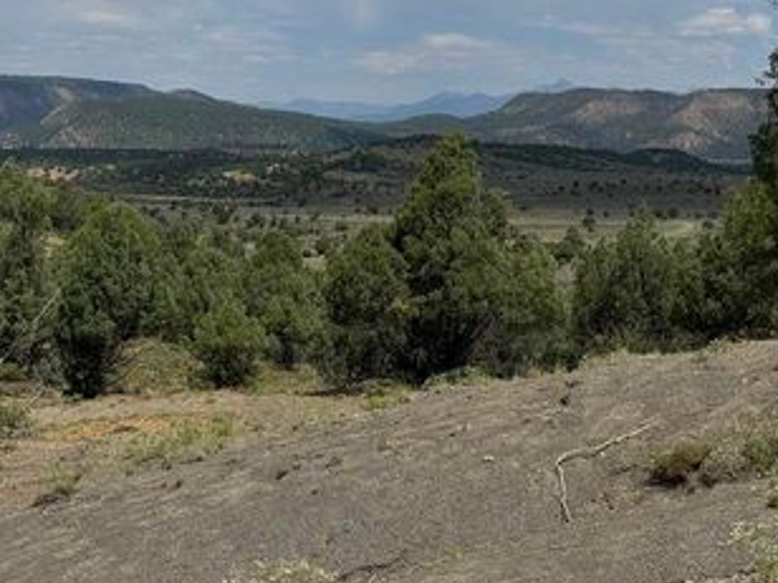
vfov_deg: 18.8
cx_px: 328
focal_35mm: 78
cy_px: 143
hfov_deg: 25.0
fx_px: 1753
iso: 64
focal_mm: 6.76
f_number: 1.78
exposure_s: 1/7092
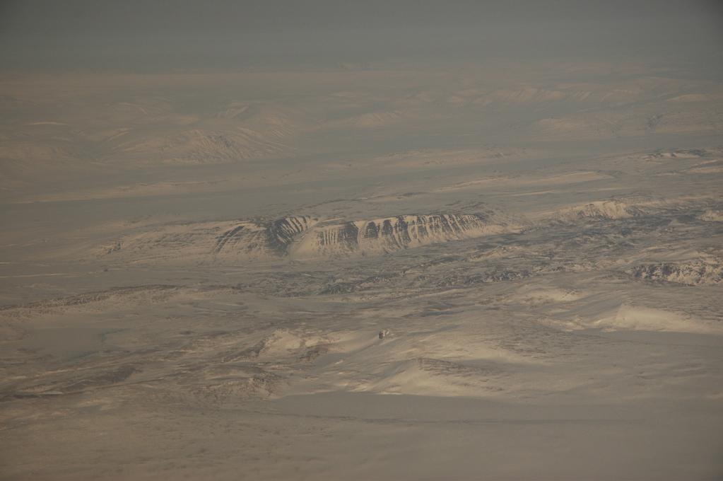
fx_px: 2107
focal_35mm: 105
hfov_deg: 19.5
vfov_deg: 13.0
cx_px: 362
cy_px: 240
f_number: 7.1
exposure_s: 1/200
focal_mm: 70
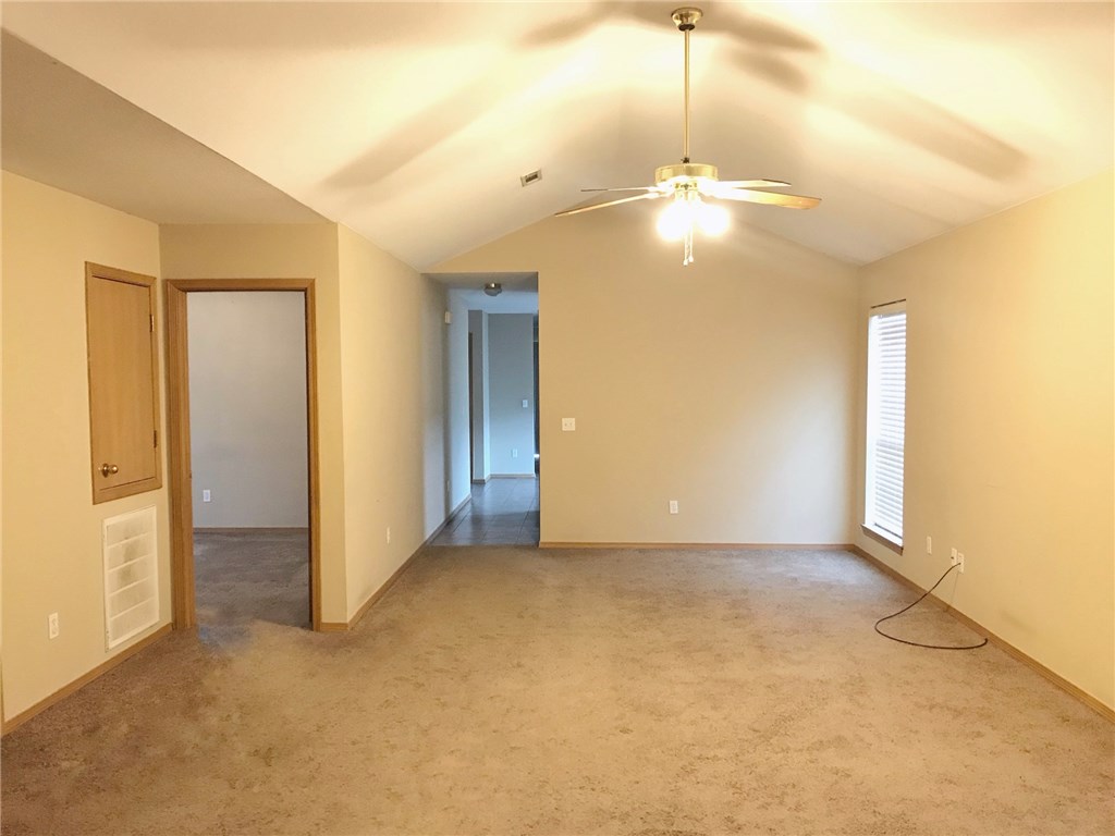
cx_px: 558
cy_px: 418
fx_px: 902
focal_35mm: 28
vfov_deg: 49.7
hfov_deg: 63.4
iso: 100
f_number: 1.8
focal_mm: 3.99
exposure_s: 1/9
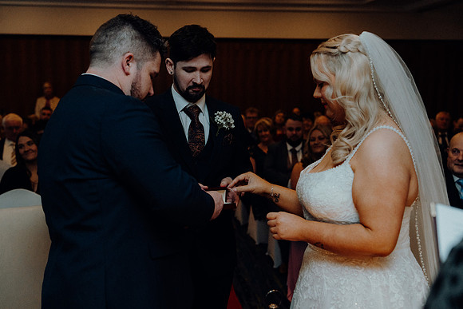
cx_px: 232
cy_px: 154
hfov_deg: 38.9
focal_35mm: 51
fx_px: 656
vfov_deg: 26.5
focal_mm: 51
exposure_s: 1/160
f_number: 3.5
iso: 2500
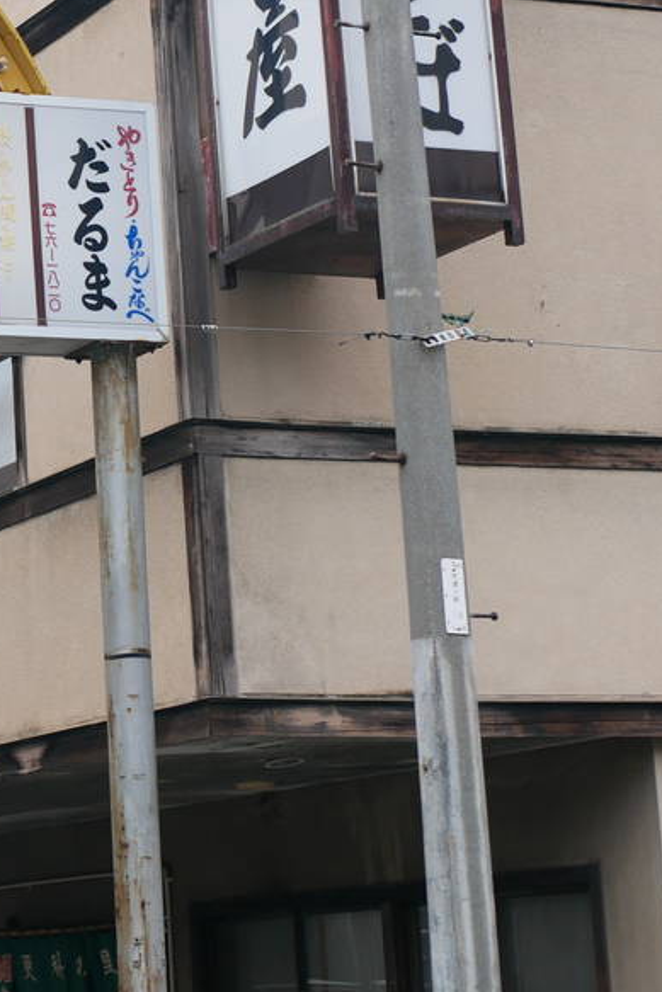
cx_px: -311
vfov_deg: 19.0
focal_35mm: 107
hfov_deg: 12.2
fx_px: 2949
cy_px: 263
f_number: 2.8
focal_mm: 25
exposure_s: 1/320
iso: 200
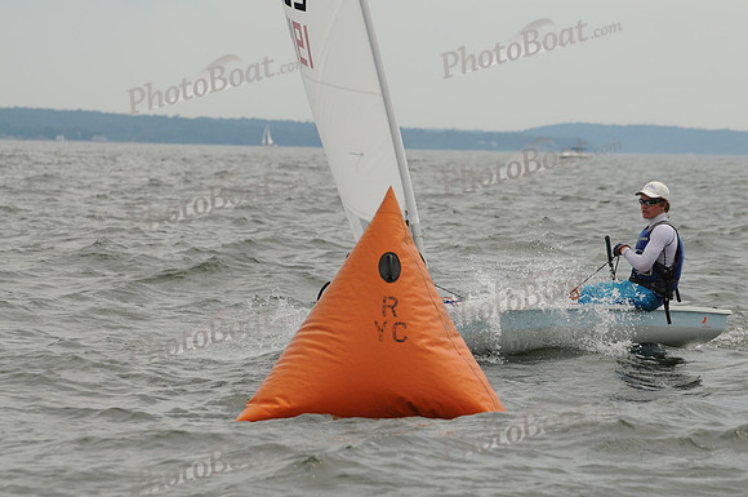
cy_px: 248
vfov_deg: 5.1
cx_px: 374
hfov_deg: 7.6
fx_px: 5602
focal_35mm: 270
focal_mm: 180
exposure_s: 1/800
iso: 200
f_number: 6.3
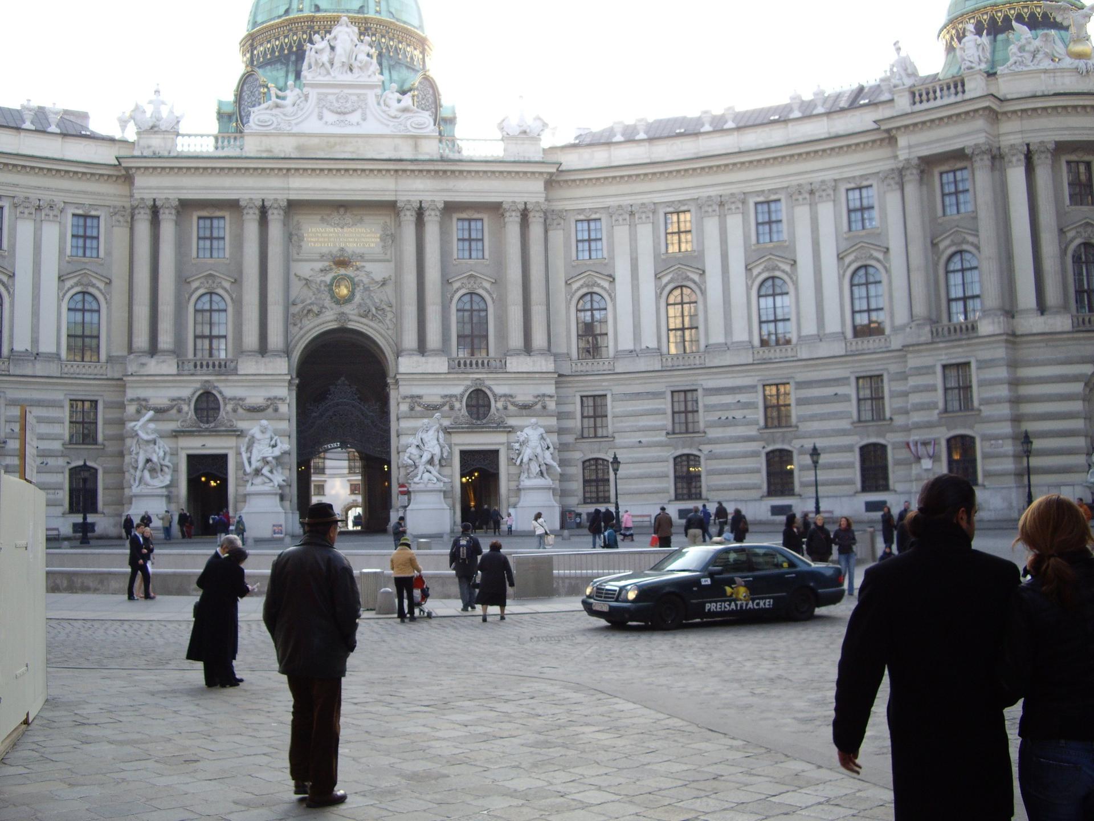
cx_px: 547
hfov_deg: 49.0
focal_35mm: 38
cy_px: 410
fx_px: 1201
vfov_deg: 37.7
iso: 100
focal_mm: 7.9
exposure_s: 1/160
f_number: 2.8
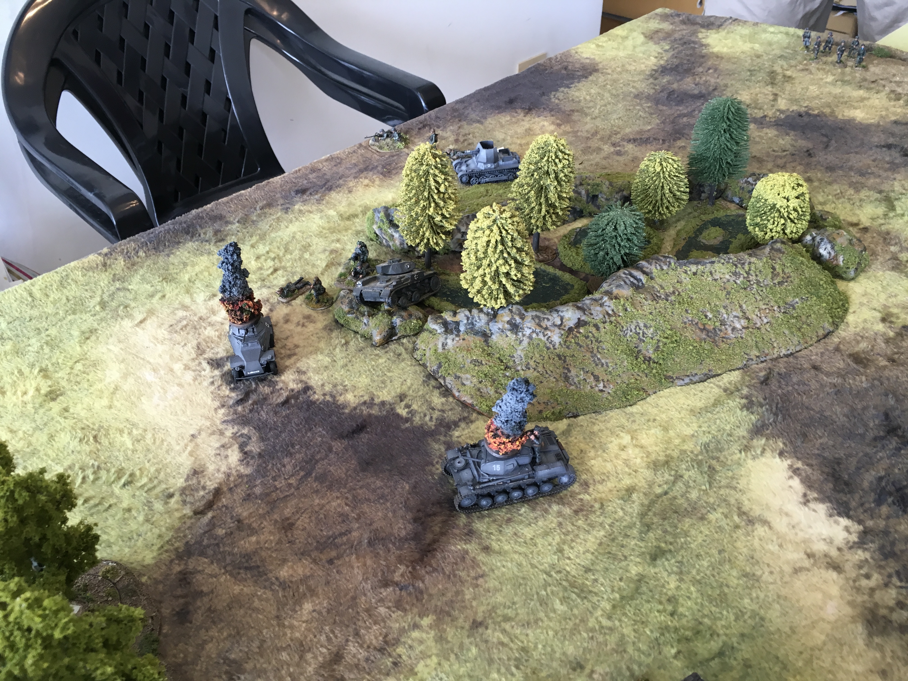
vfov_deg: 48.2
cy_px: 340
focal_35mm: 29
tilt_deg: -38.9
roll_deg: +1.1
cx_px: 454
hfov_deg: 61.7
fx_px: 761
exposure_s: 1/33
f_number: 2.2
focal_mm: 4.15
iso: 32
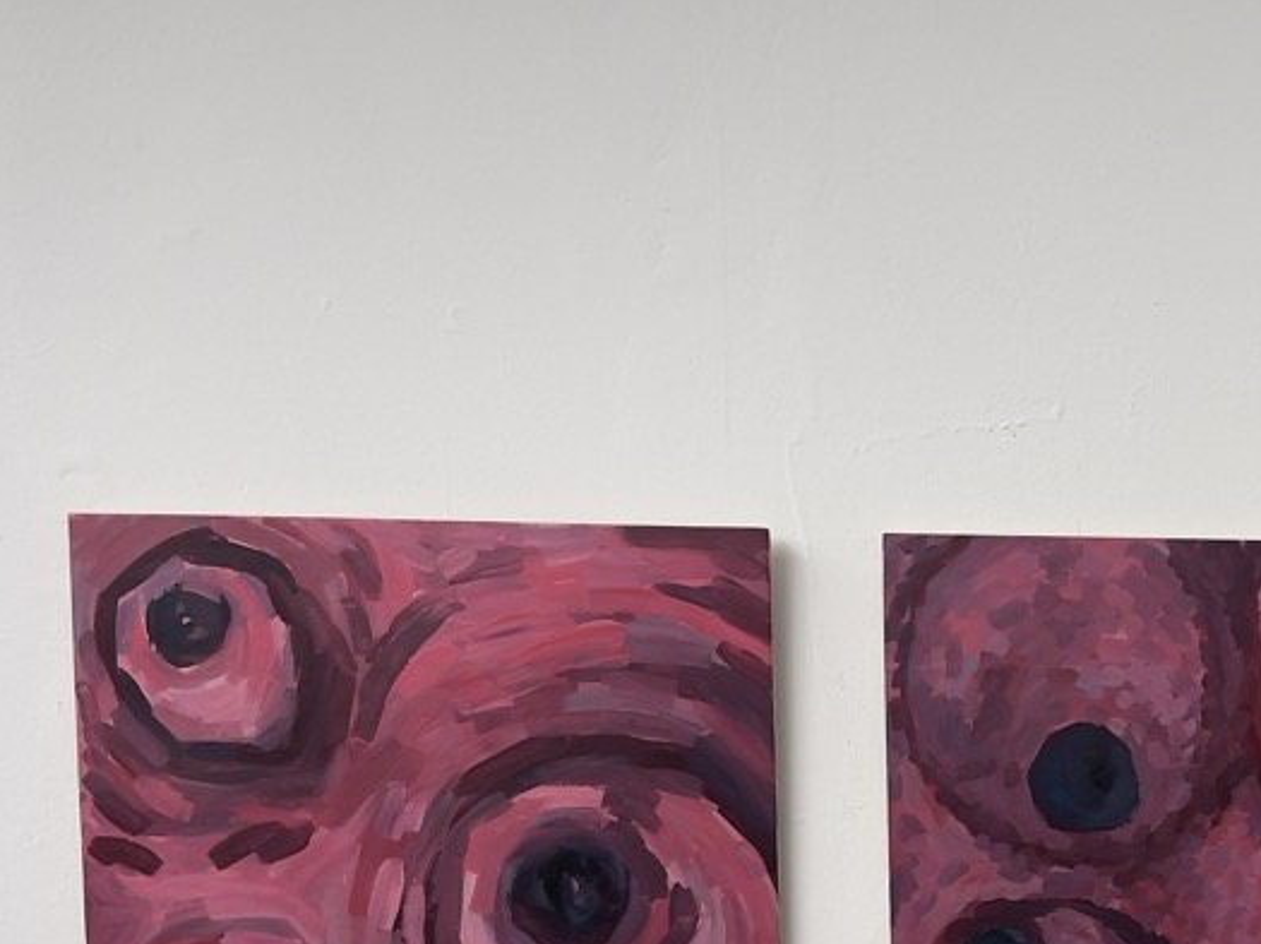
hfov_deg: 27.9
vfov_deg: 22.3
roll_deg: -0.9
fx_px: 2221
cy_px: 1105
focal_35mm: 61
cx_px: 1496
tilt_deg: -5.5
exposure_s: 1/167
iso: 32
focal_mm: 5.1
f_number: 1.6
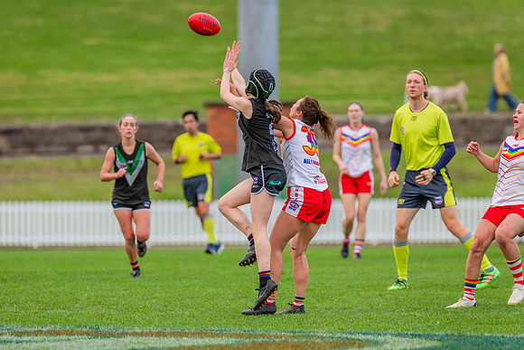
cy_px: 192
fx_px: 6724
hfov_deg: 4.5
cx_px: 237
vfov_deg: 3.0
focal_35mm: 462
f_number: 5.6
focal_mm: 420
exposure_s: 1/1000
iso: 800
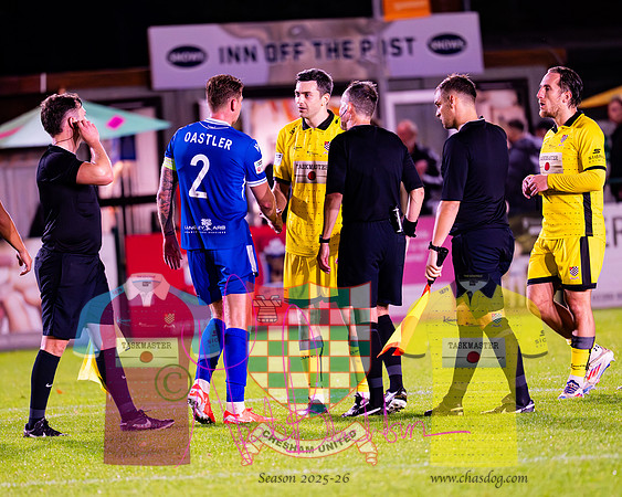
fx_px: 9081
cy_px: 237
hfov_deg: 3.9
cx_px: 257
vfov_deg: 3.1
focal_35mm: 493
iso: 10000
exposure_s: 1/640
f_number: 4.5
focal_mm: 400
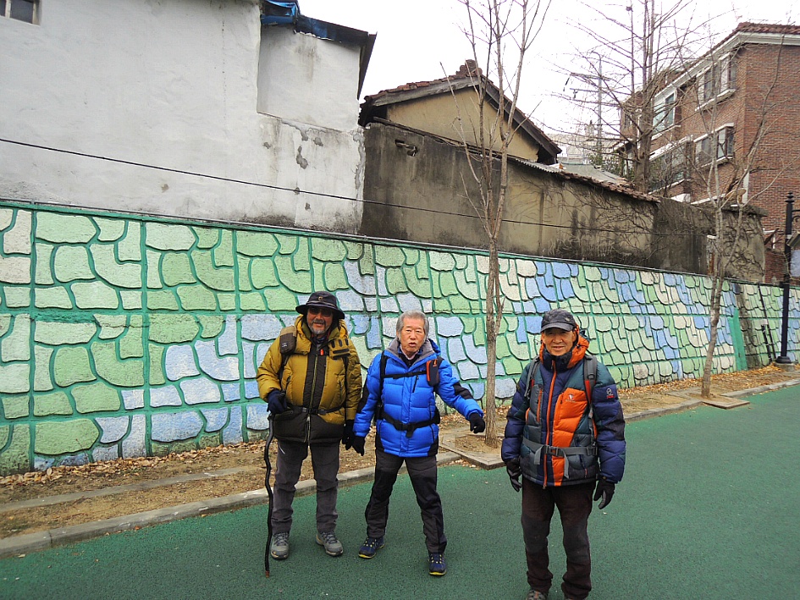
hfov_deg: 71.6
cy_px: 300
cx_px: 400
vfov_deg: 56.8
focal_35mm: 24
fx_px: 555
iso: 100
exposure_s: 1/500
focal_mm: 4.3
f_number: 2.8
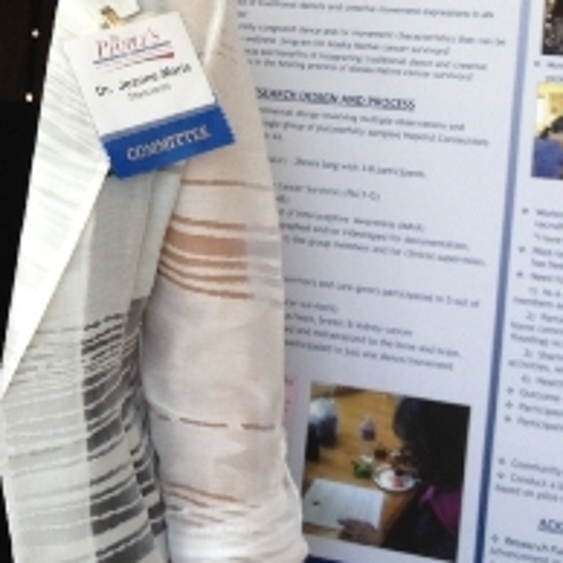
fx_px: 1877
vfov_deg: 16.7
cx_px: 73
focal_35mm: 102
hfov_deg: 16.9
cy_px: -15
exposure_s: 1/134
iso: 50
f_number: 2.4
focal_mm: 4.28
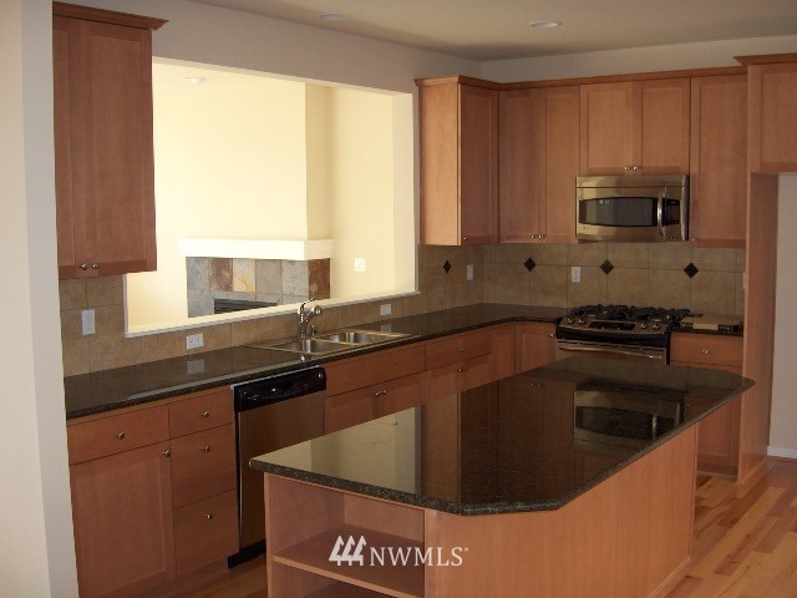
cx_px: 398
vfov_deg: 36.8
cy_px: 299
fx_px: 898
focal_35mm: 39
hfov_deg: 47.9
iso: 100
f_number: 2.8
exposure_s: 1/60
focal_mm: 8
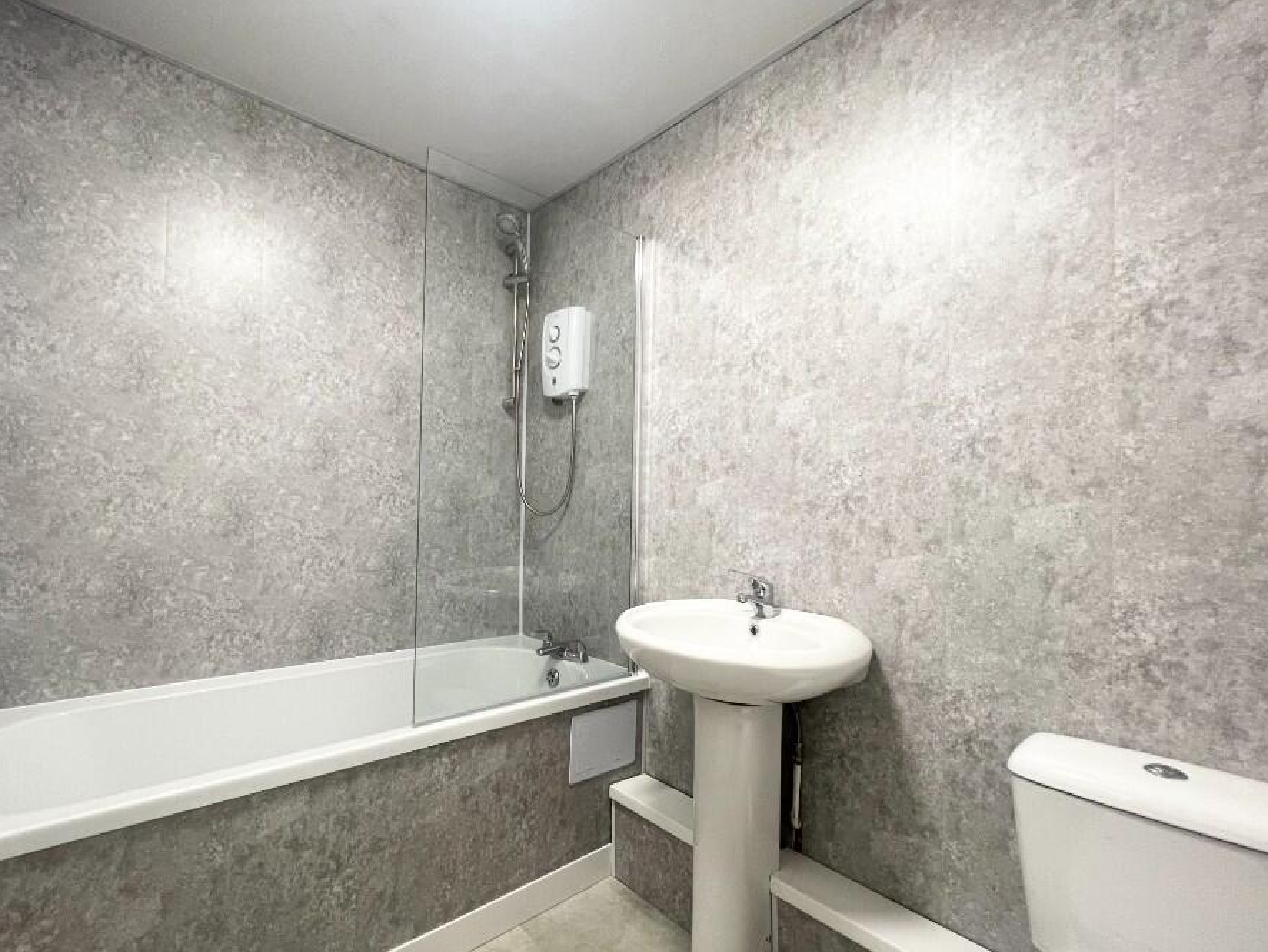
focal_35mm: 15
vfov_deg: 81.7
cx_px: 552
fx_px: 550
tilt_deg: +0.2
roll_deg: -1.2
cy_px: 497
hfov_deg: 97.6
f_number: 1.8
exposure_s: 1/50
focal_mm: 1.57
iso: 125
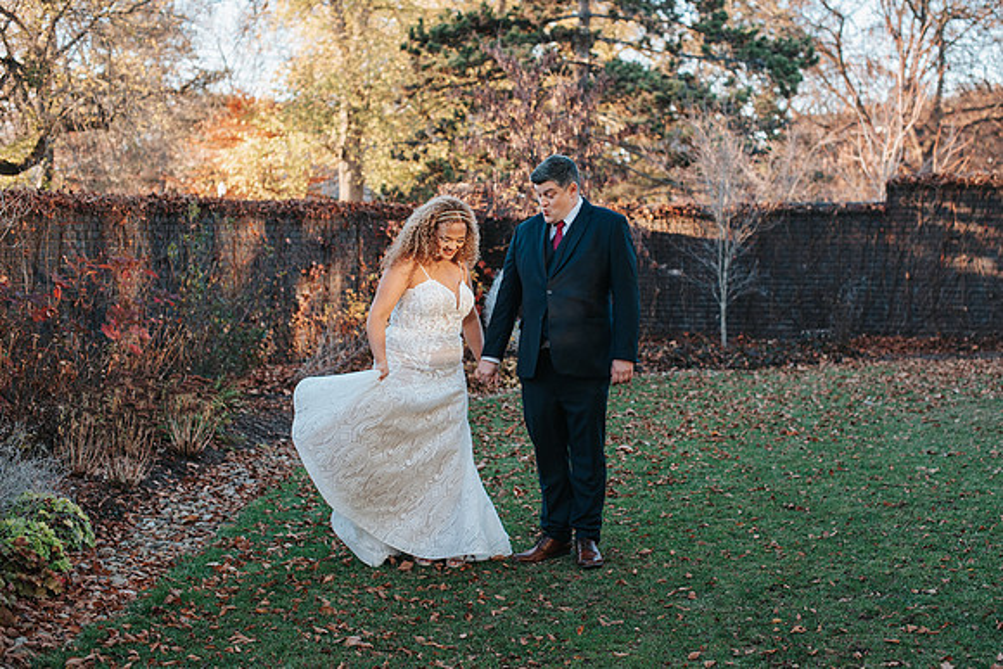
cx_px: 521
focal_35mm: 52
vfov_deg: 26.0
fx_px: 1448
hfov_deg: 38.2
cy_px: 334
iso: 900
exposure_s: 1/500
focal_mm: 50
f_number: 3.2
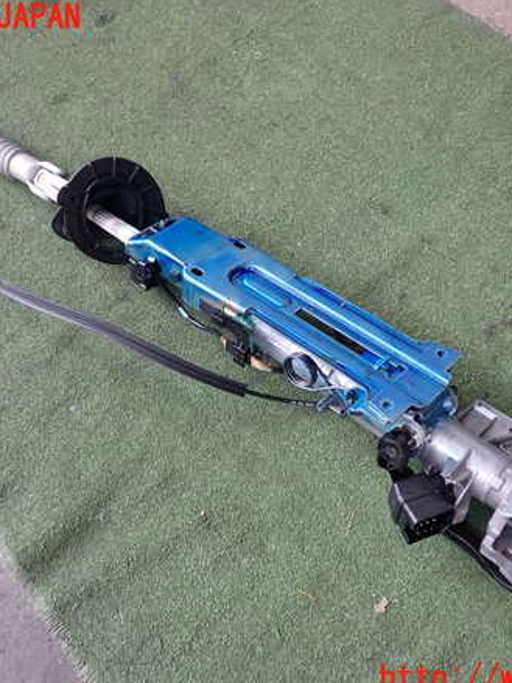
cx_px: 265
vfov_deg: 45.8
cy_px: 349
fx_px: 809
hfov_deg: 35.1
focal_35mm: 41
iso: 160
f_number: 2.3
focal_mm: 5.4
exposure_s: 1/125
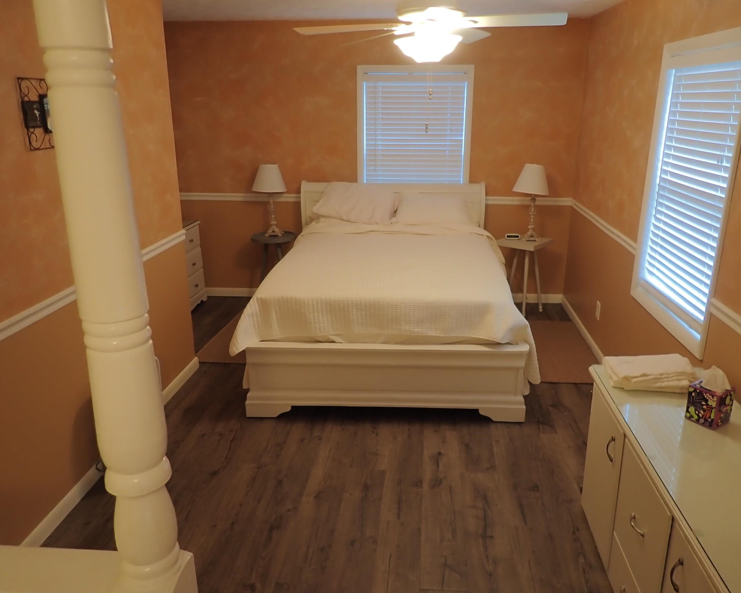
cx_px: 393
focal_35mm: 27
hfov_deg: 64.0
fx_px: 592
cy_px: 292
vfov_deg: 53.2
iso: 500
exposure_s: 1/30
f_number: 2
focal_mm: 4.5
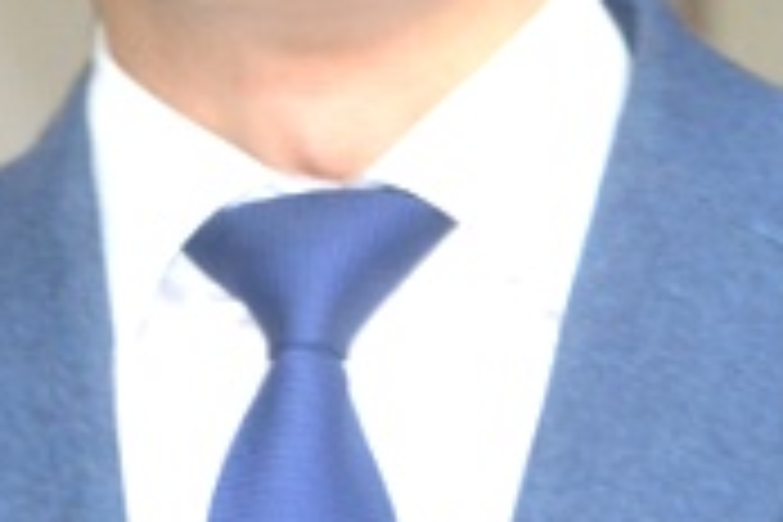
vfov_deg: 3.4
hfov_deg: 5.2
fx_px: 8678
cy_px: -288
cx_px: 198
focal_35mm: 399
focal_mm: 80
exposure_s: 1/60
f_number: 4.5
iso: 2200
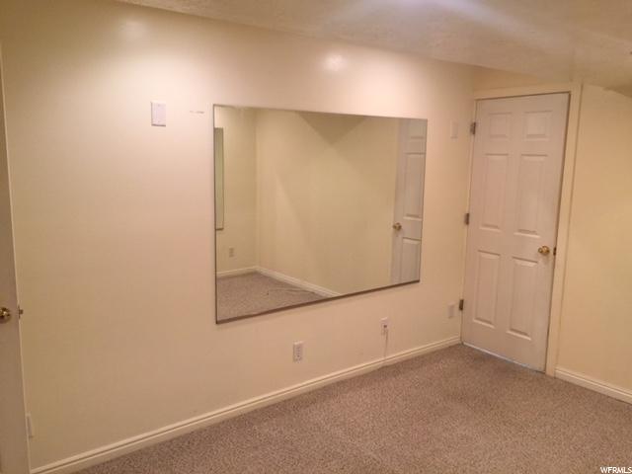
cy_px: 237
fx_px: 529
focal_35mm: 29
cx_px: 316
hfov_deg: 61.7
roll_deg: +0.3
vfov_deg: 48.2
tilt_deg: -9.1
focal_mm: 4.15
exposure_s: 1/30
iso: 50
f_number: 2.2
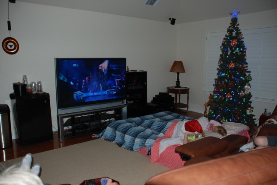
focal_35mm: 30
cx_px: 138
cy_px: 92
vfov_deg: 43.7
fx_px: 231
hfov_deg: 61.9
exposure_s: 1/60
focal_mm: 20
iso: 200
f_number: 3.8
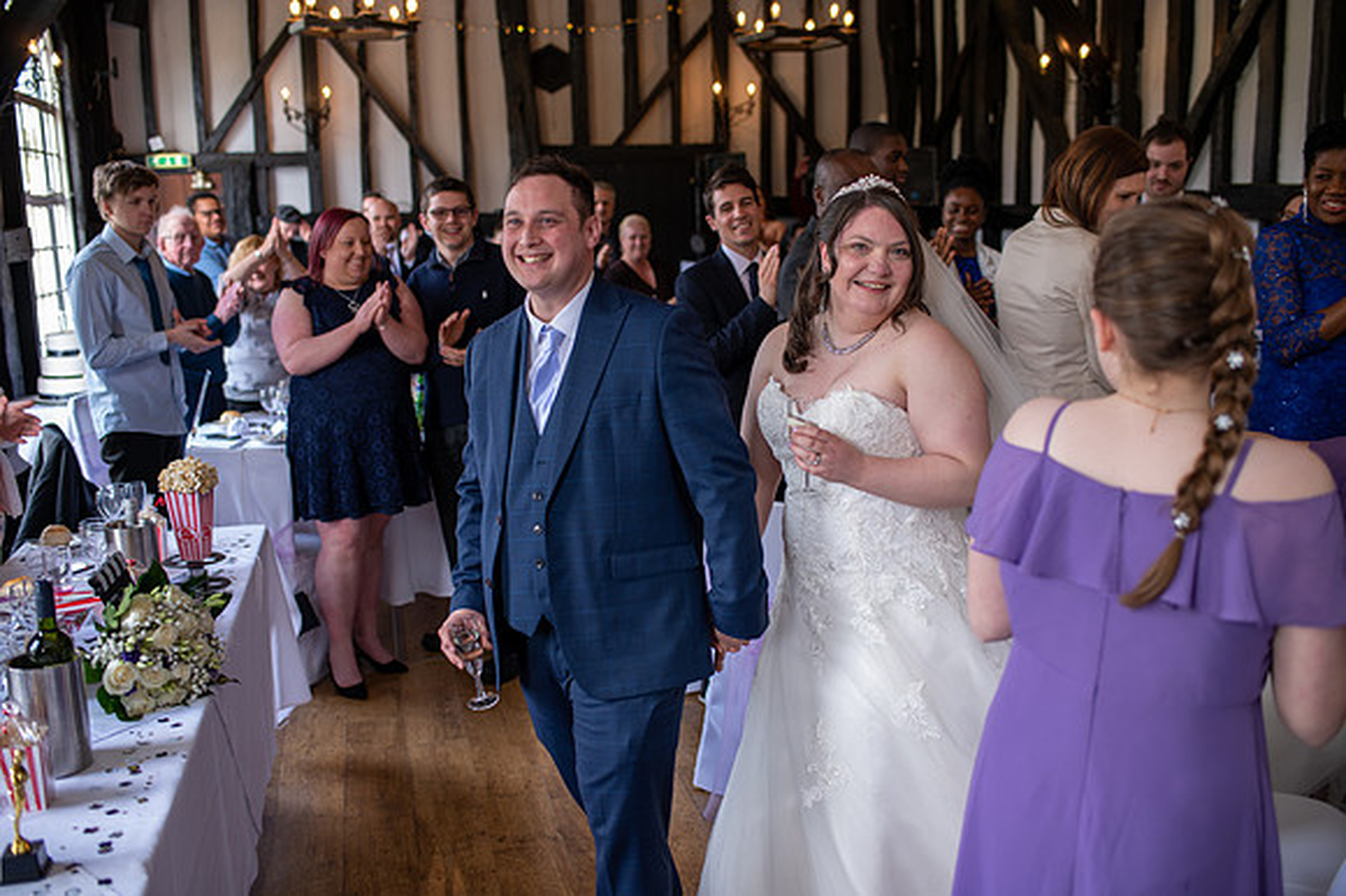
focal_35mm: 35
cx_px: 673
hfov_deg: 54.5
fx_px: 1308
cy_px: 448
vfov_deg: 37.8
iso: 320
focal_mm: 35
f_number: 2.5
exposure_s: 1/100
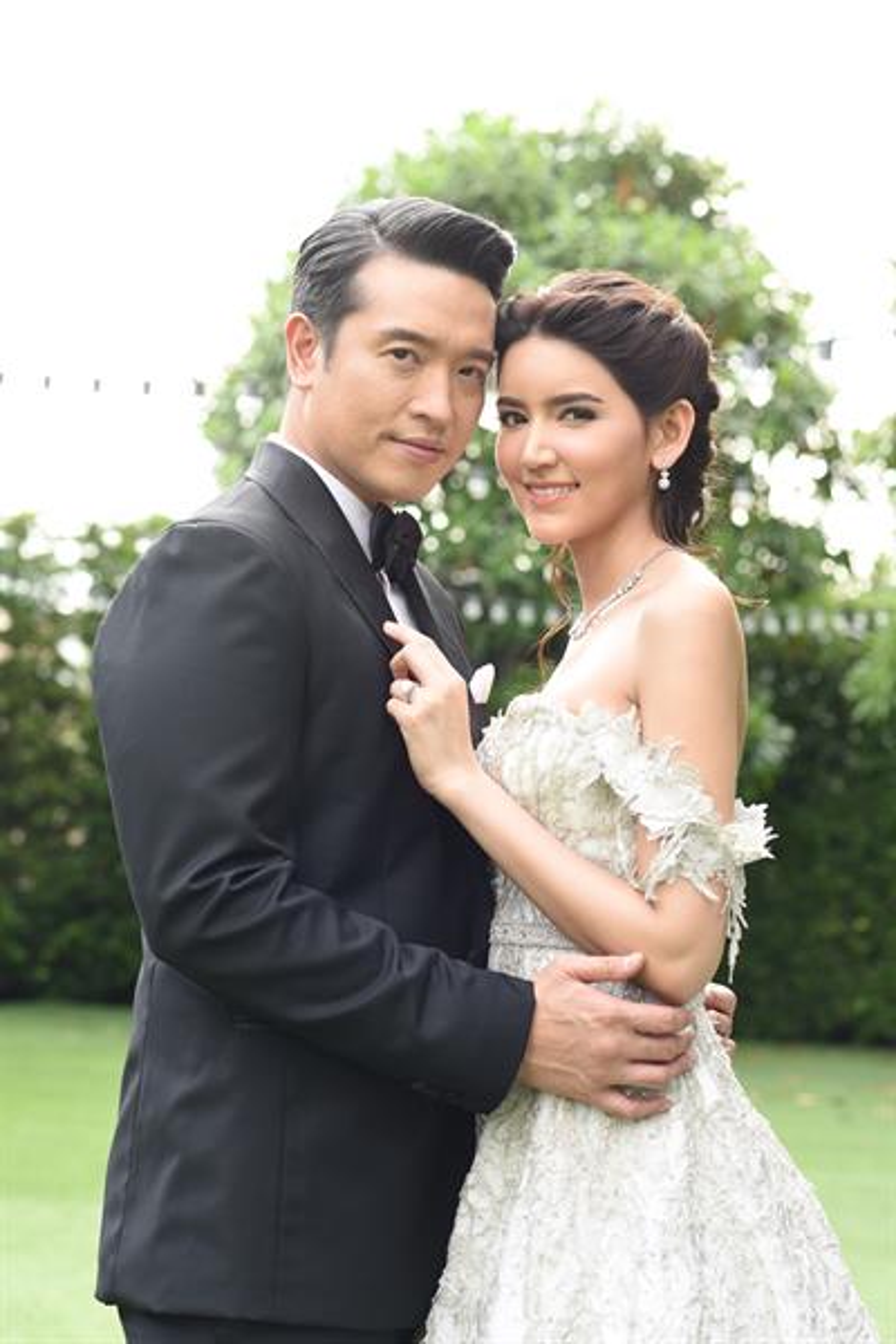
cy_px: 672
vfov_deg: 23.9
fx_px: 3173
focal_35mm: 85
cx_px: 448
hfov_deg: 16.1
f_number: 5
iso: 400
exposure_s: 1/200
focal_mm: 85
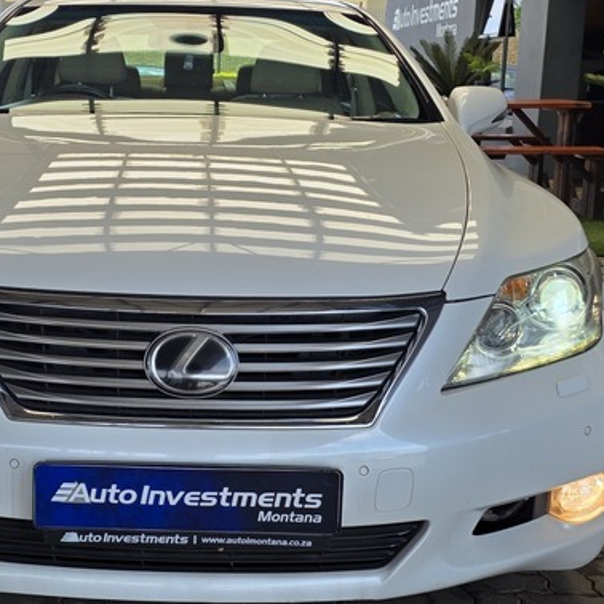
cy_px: 283
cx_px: 166
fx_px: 1086
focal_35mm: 55
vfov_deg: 31.1
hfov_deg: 30.7
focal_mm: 6.25
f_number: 1.7
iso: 80
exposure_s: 1/2252
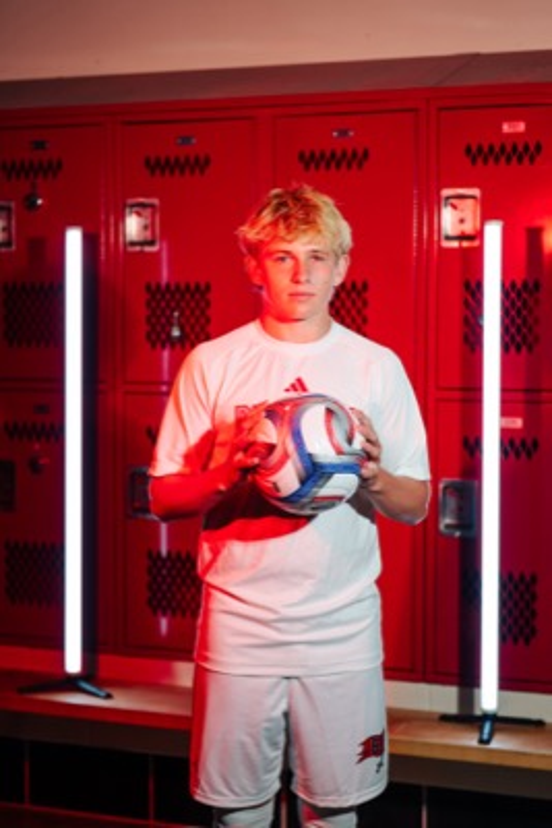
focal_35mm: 70
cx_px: 276
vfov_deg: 28.8
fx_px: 1608
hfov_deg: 19.5
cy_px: 414
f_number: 2.8
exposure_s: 1/250
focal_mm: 70
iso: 125
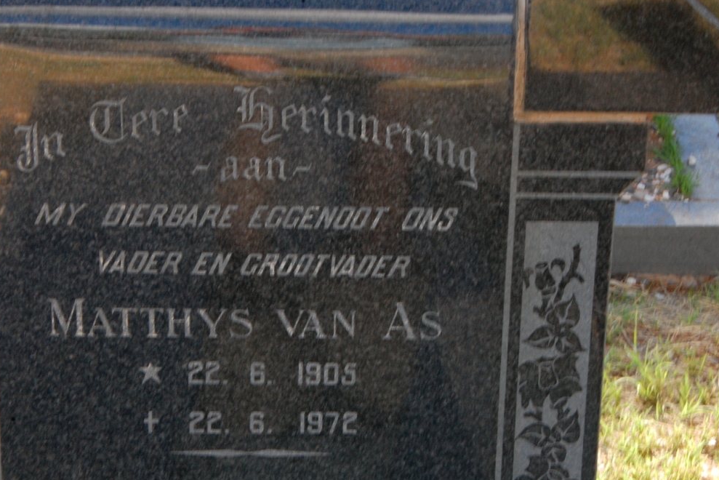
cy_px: 242
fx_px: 2417
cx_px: 350
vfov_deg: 11.3
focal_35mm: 121
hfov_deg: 16.9
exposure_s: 1/30
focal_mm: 78
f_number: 22
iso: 900
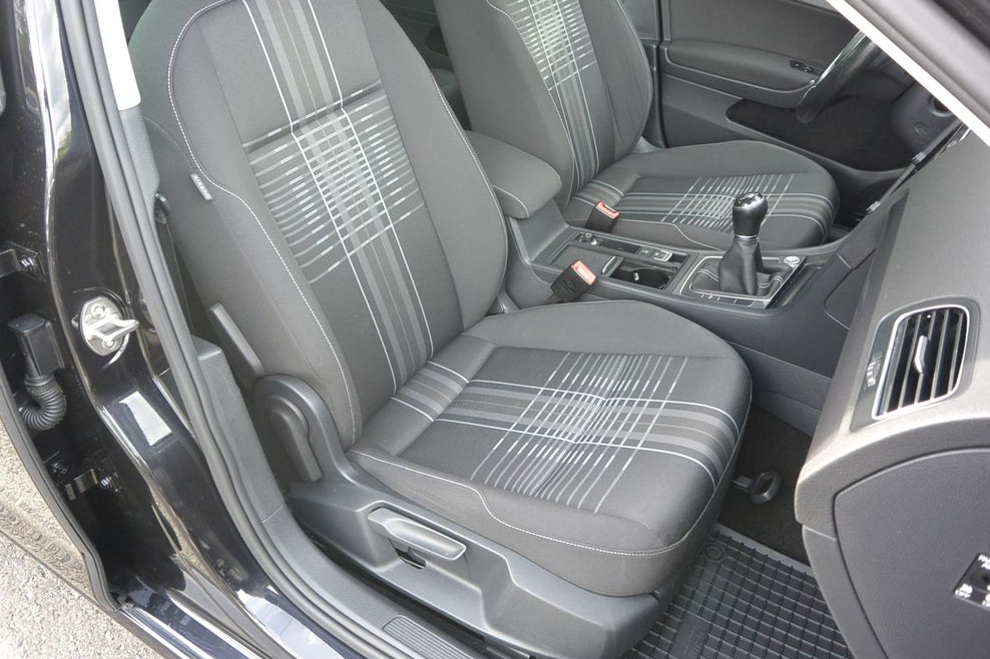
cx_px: 497
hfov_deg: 65.5
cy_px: 321
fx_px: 770
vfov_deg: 46.4
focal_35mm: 28
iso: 400
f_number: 3.5
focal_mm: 10
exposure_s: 1/125
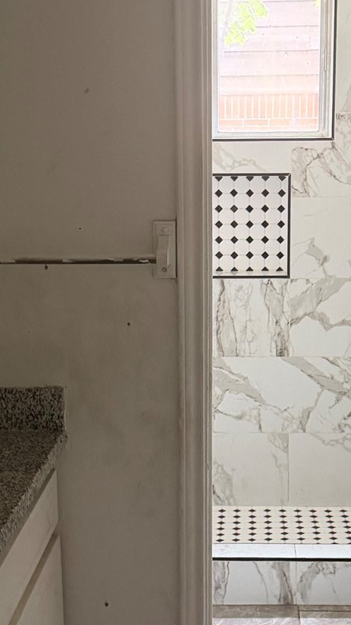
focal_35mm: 65
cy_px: 386
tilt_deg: -12.0
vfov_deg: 32.2
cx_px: 215
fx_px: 1076
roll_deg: +0.5
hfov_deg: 18.5
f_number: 1.78
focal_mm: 6.76
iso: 500
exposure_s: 1/60
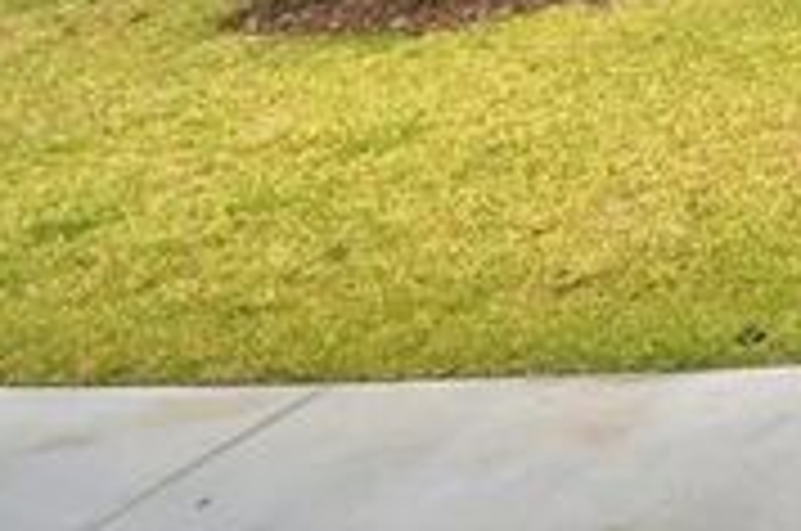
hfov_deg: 24.4
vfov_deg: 21.9
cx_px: 1318
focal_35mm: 54
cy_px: -198
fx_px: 1199
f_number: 4.5
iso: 100
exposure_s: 1/1250
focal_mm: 10
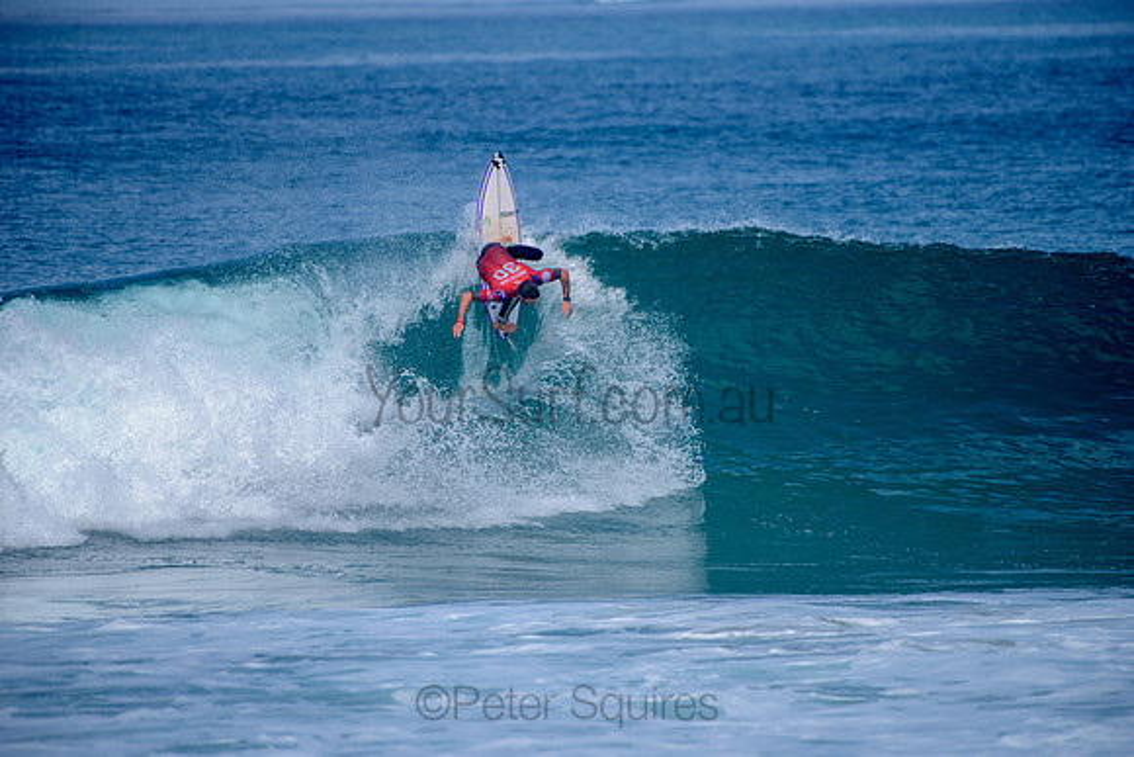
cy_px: 378
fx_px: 15756
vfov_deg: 2.8
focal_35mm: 500
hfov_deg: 4.1
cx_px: 567
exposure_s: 1/2000
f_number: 5.6
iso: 160
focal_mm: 500
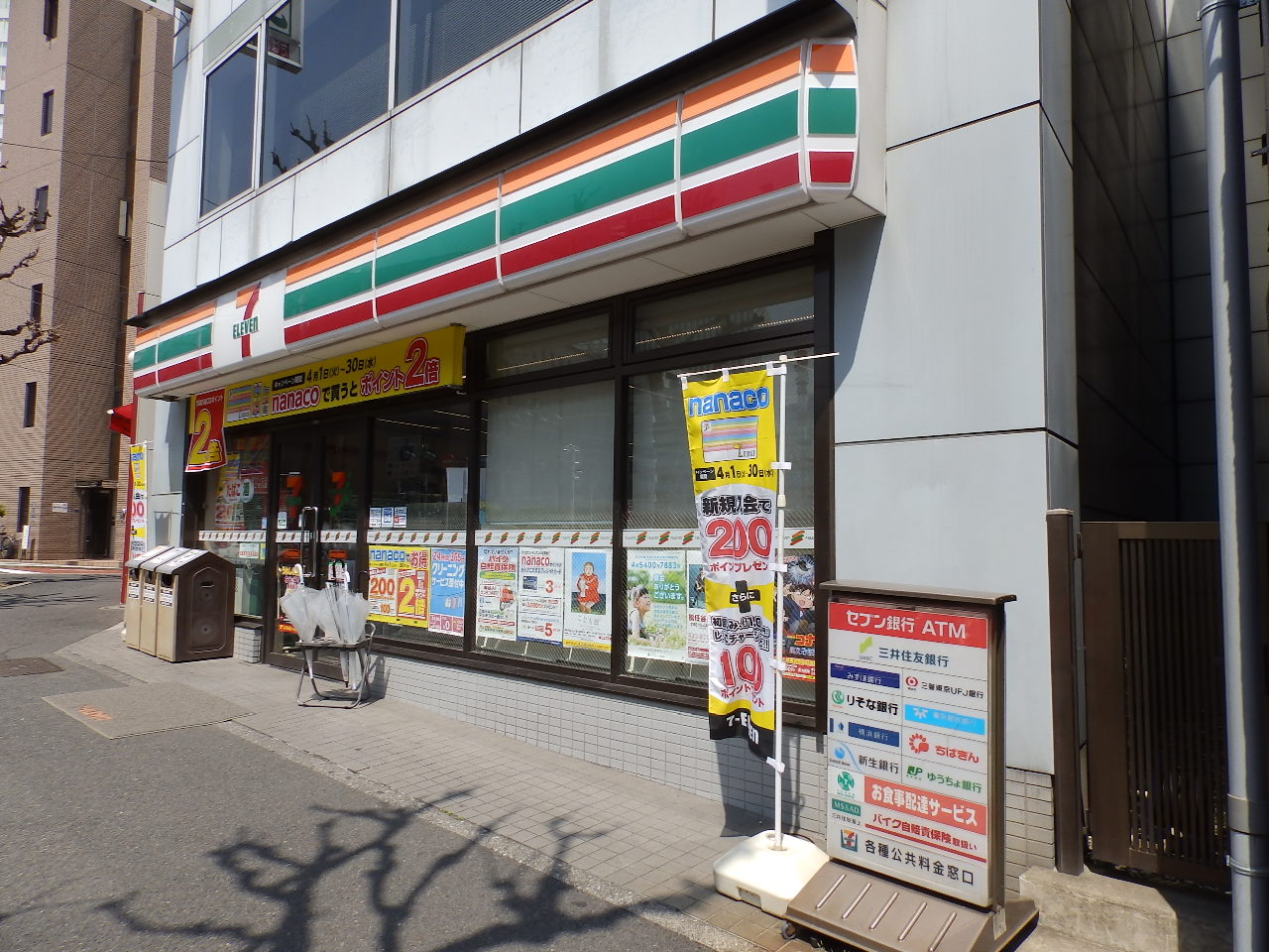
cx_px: 634
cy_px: 476
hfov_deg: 76.4
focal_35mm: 22
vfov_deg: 61.1
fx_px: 807
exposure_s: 1/500
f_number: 4.5
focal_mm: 4
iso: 80
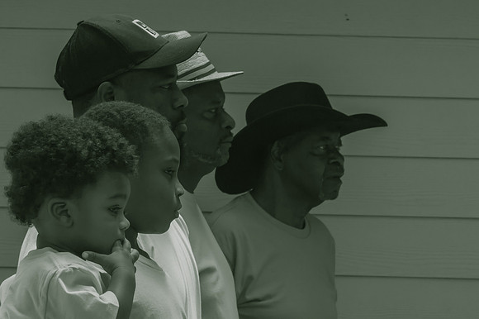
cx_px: 280
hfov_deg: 14.5
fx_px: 1880
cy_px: 205
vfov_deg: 9.7
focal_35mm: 141
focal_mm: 85
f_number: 16
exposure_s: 1/200
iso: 100
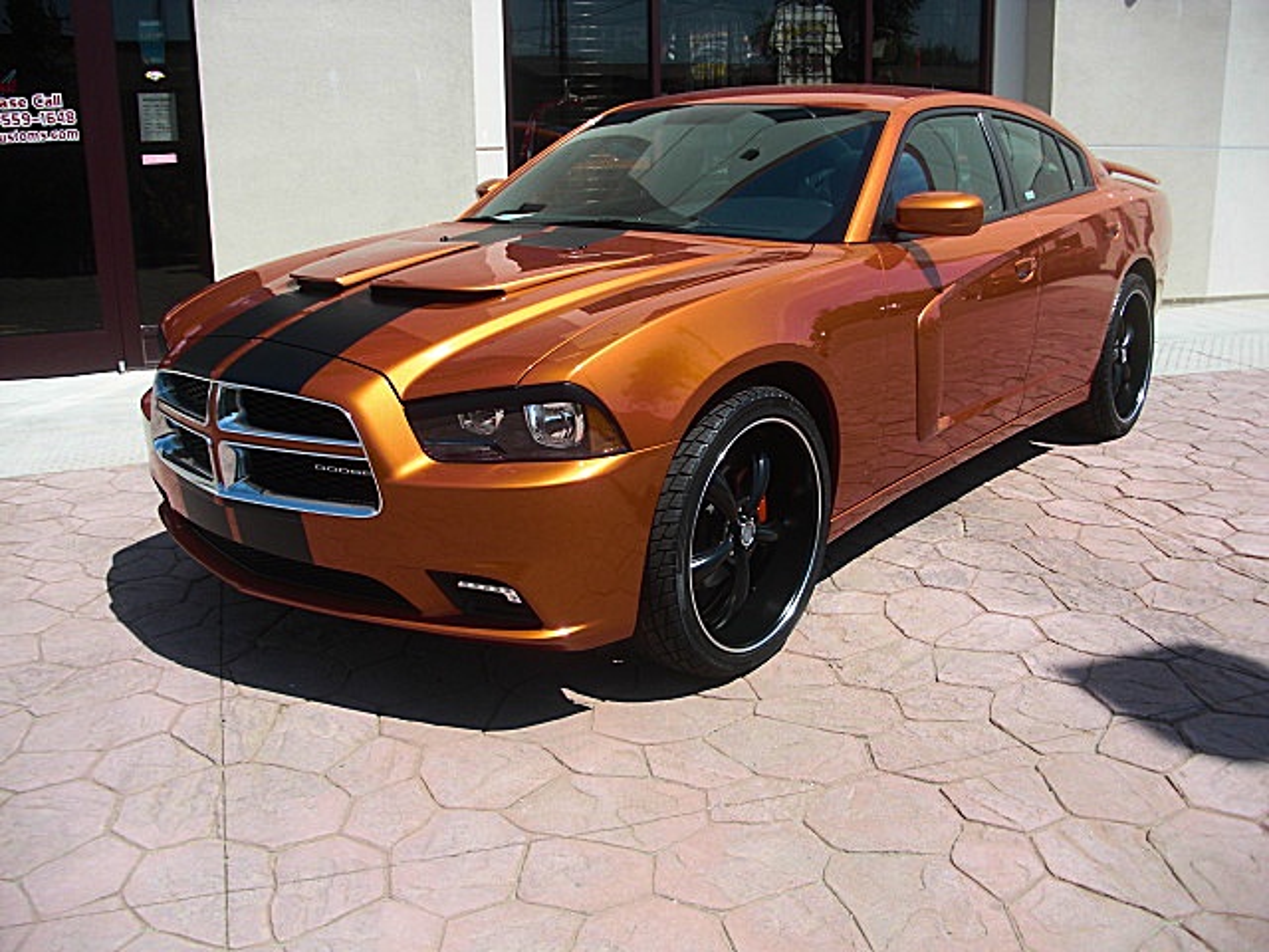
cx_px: 634
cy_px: 476
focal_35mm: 36
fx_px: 1320
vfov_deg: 39.7
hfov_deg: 51.4
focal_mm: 6.3
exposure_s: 1/1000
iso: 50
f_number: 2.8
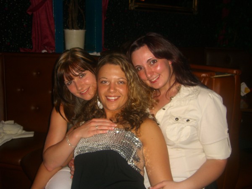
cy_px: 94
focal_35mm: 38
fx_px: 277
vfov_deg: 37.7
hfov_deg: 49.0
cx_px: 126
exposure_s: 1/60
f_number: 2.8
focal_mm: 7.9
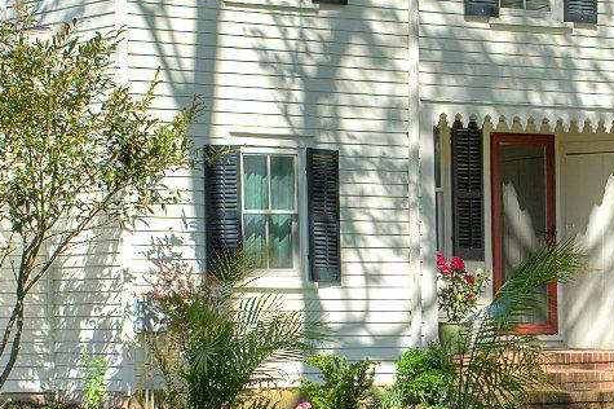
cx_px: 423
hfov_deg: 13.6
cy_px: 313
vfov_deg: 9.1
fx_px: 2574
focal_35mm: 151
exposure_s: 1/80
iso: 100
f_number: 8
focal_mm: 35
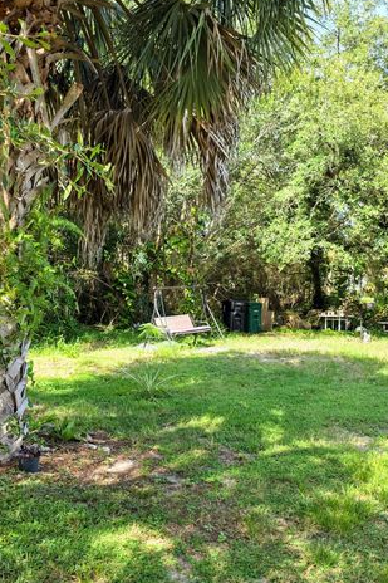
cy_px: 283
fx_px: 534
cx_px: 178
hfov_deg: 39.9
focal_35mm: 33
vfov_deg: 57.2
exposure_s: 1/359
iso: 50
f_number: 1.7
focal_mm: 6.3
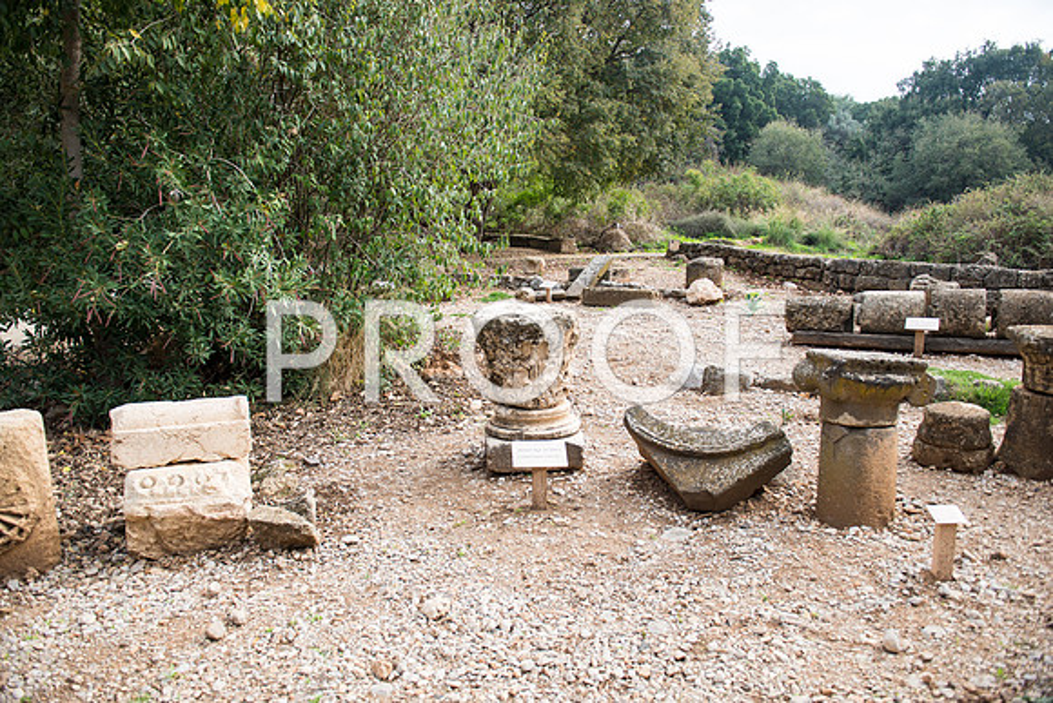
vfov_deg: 53.2
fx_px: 702
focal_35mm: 24
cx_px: 526
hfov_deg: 73.7
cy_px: 352
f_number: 2.8
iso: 100
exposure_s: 1/640
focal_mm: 24
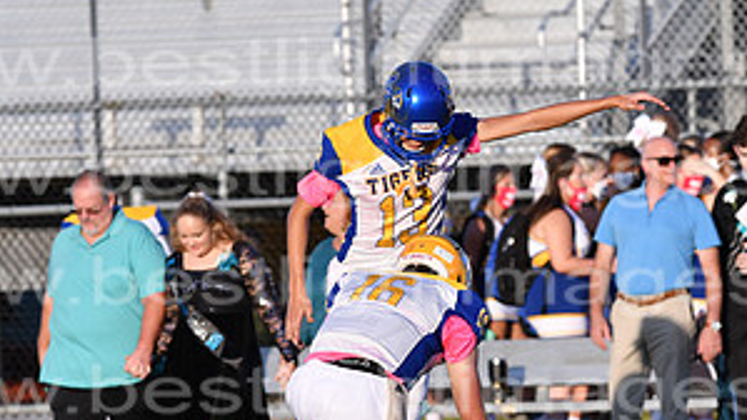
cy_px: 341
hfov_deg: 2.4
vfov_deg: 1.3
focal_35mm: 914
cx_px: 422
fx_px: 18099
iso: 400
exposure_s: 1/1600
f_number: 5.6
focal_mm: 300
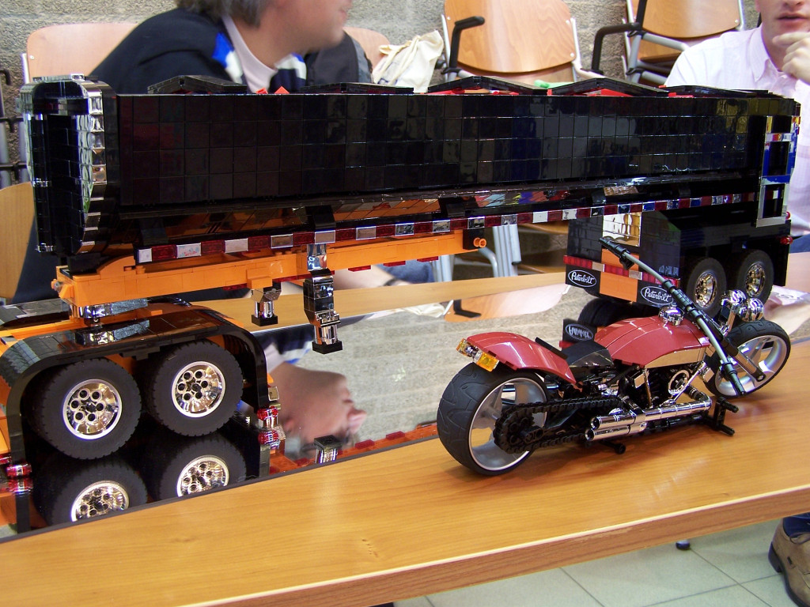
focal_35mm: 40
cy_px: 304
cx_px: 405
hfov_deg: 46.8
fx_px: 936
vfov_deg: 36.0
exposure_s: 1/2
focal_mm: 6.7
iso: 80
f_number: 2.8
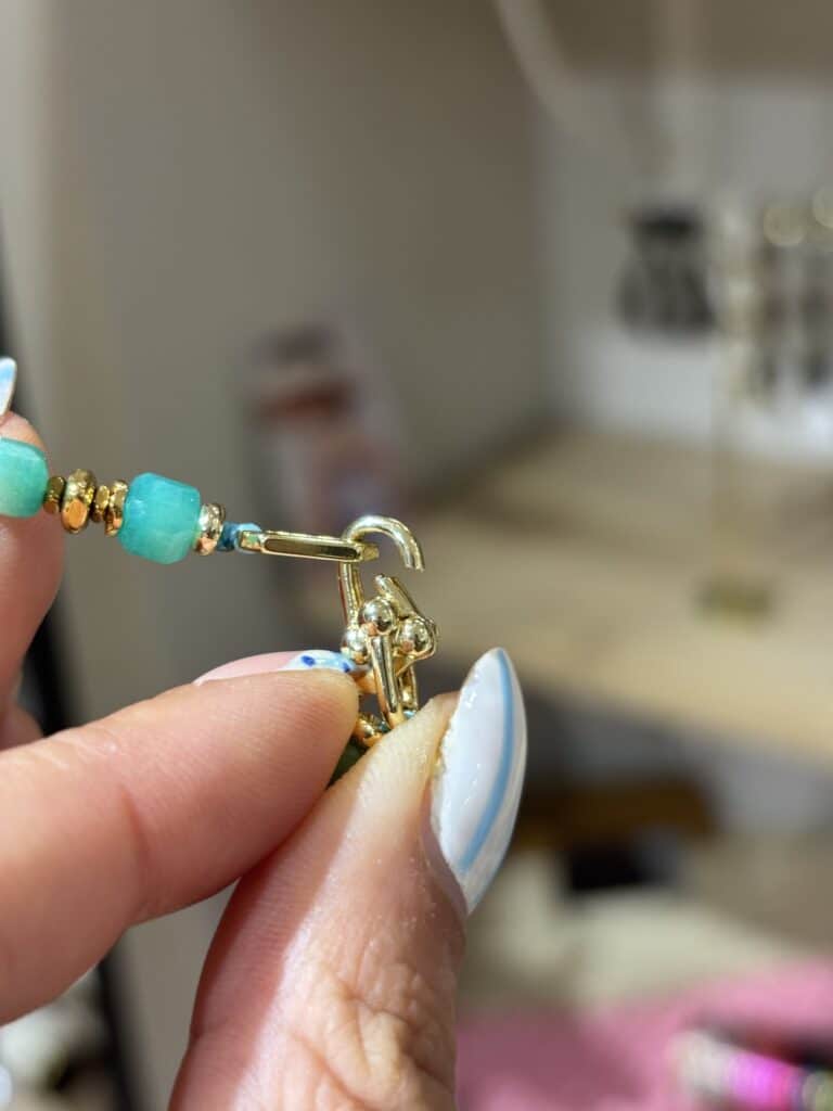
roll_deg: +4.7
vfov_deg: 36.8
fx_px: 1668
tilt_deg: -25.3
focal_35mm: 52
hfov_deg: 28.0
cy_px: 556
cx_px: 416
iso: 40
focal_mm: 5.96
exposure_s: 1/50
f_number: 1.6
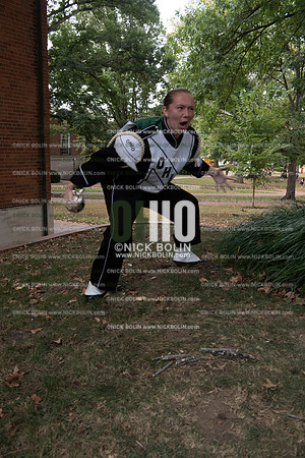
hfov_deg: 38.9
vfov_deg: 55.8
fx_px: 432
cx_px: 152
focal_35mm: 34
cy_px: 229
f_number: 8
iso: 500
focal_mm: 34
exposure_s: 1/100
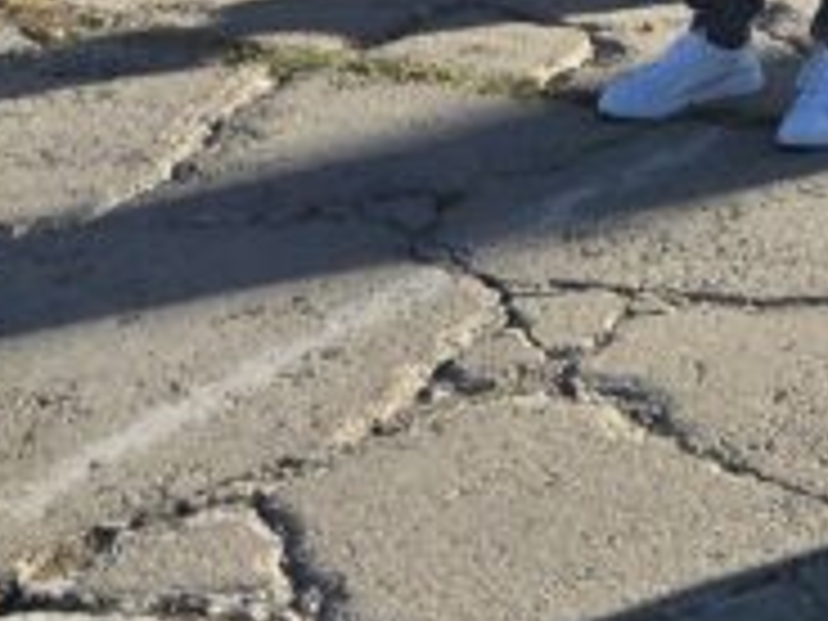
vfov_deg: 10.8
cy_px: -513
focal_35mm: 128
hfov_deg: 15.0
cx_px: 940
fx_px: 3062
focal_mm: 5.4
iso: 50
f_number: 1.8
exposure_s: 1/2921
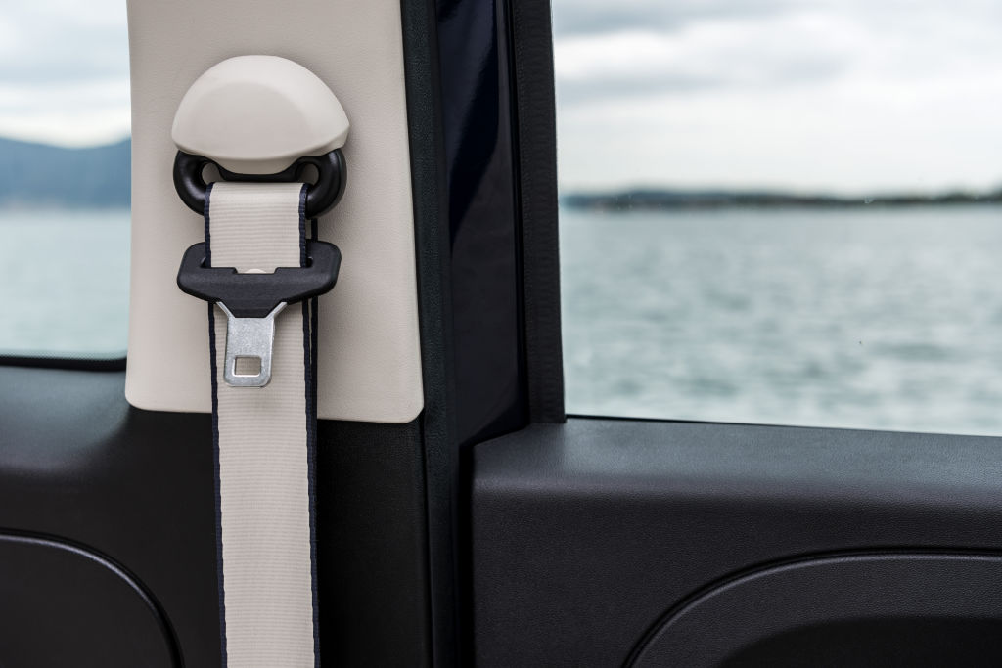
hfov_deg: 41.1
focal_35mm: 48
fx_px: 1336
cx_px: 501
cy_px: 334
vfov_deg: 28.1
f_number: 5
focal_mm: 48
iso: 100
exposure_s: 1/200
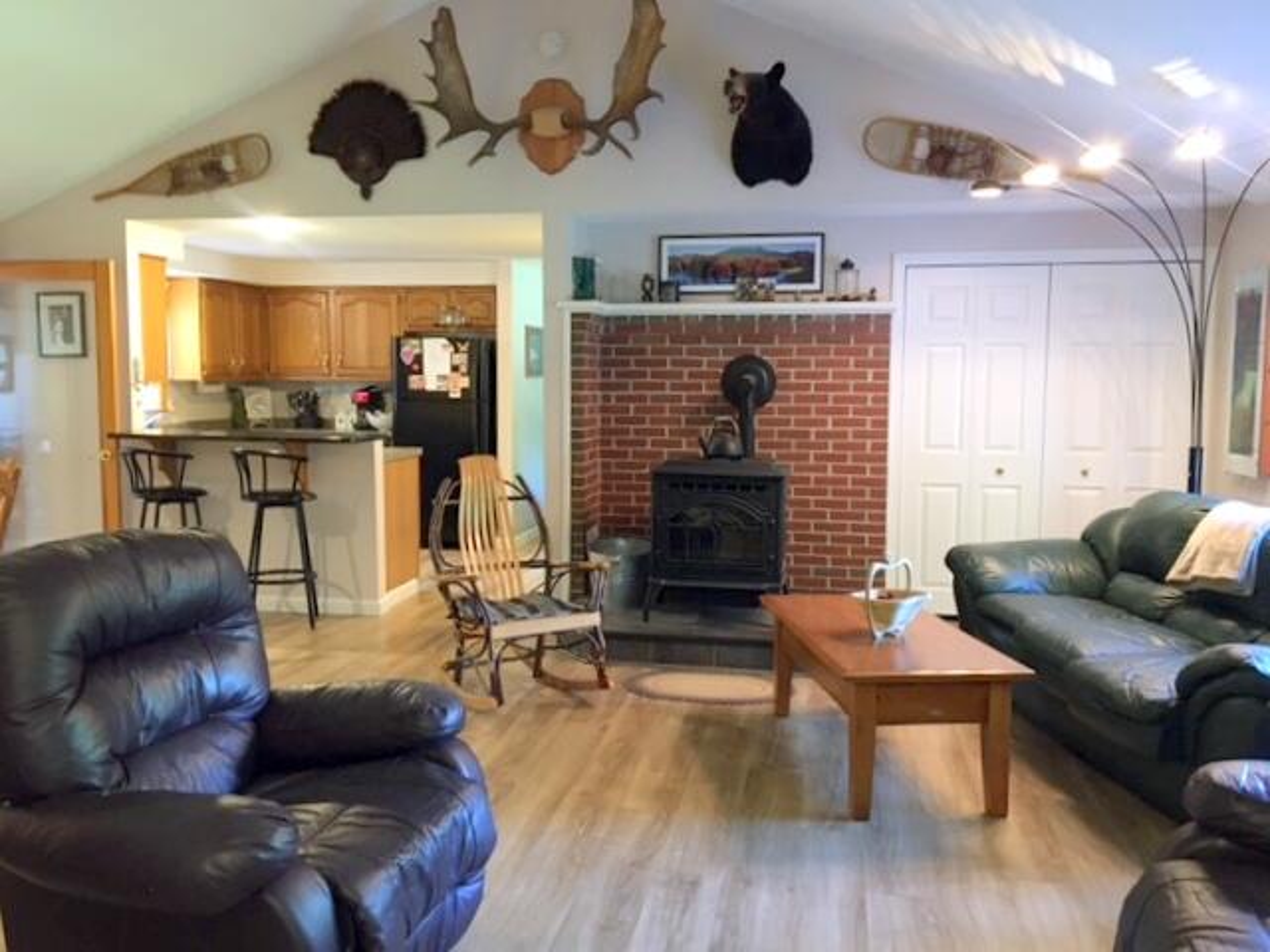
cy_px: 476
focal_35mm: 29
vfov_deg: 48.2
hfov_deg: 61.7
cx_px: 635
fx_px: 1064
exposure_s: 1/17
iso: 200
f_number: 2.2
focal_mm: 4.15
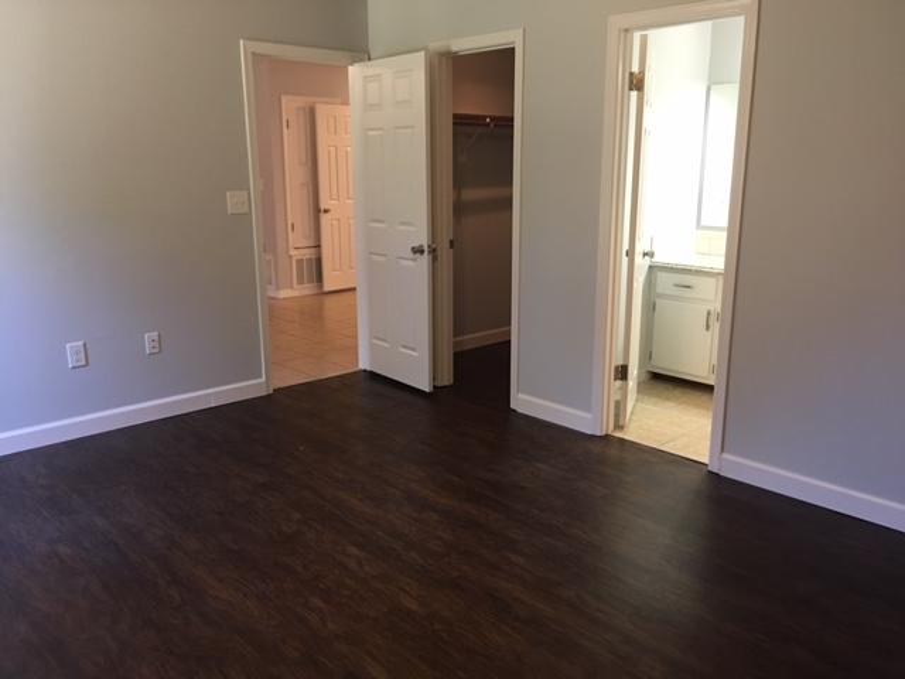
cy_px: 340
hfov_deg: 61.7
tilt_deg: -12.9
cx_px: 452
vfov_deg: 48.2
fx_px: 758
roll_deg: +1.5
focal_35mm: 29
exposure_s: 1/30
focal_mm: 4.15
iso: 125
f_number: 2.2
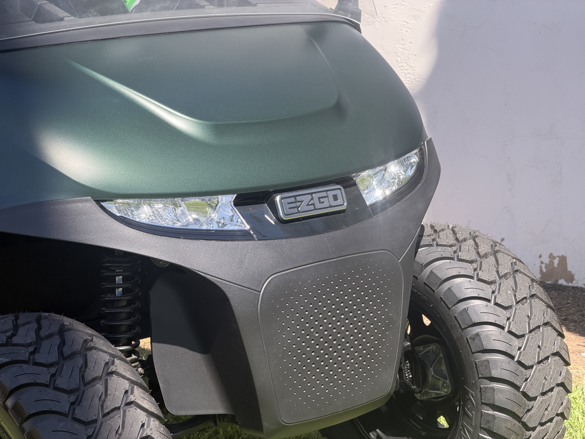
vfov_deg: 14.8
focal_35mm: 100
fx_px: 1690
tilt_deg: -6.5
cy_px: 220
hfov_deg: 19.6
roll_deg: -2.1
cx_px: 292
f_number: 2.8
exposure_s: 1/390
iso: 50
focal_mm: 16.89
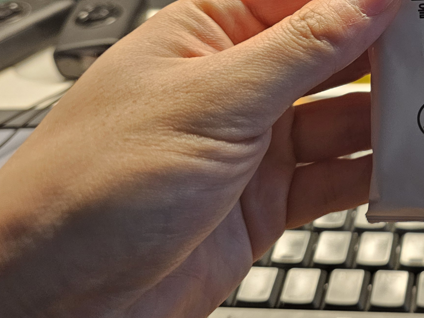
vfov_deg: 26.2
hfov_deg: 31.6
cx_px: 478
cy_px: 3
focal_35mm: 53
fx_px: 649
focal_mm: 6.3
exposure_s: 1/120
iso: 400
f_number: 1.7
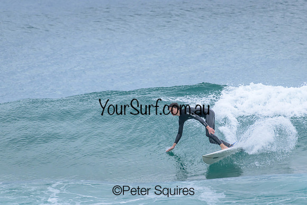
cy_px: 102
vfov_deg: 1.5
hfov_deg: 2.3
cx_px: 154
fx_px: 7676
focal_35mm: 900
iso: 1800
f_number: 11
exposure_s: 1/2000
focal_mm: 900
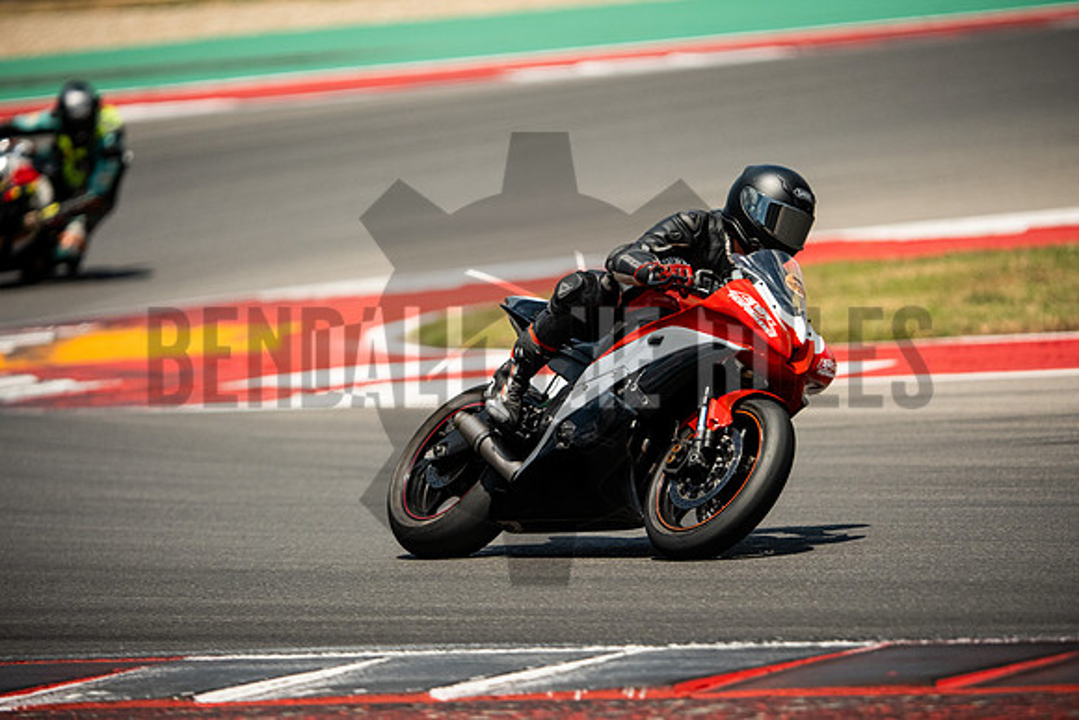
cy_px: 360
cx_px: 540
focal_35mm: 300
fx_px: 8993
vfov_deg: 4.6
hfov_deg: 6.9
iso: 1000
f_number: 2
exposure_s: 1/1000
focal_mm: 200
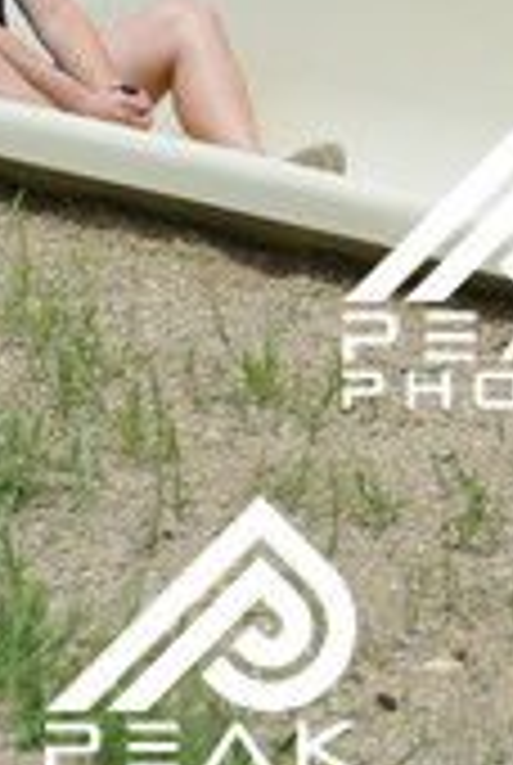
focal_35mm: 458
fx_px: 9749
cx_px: 518
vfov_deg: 4.5
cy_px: 218
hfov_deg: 3.0
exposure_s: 1/1250
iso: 450
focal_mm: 195
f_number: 6.3
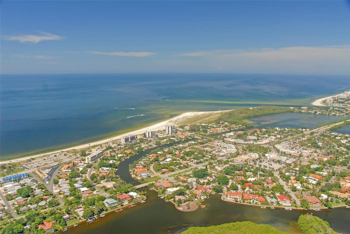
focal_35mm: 30
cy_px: 117
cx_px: 175
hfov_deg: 61.9
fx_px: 292
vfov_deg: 43.7
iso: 200
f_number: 7.1
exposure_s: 1/200
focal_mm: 20
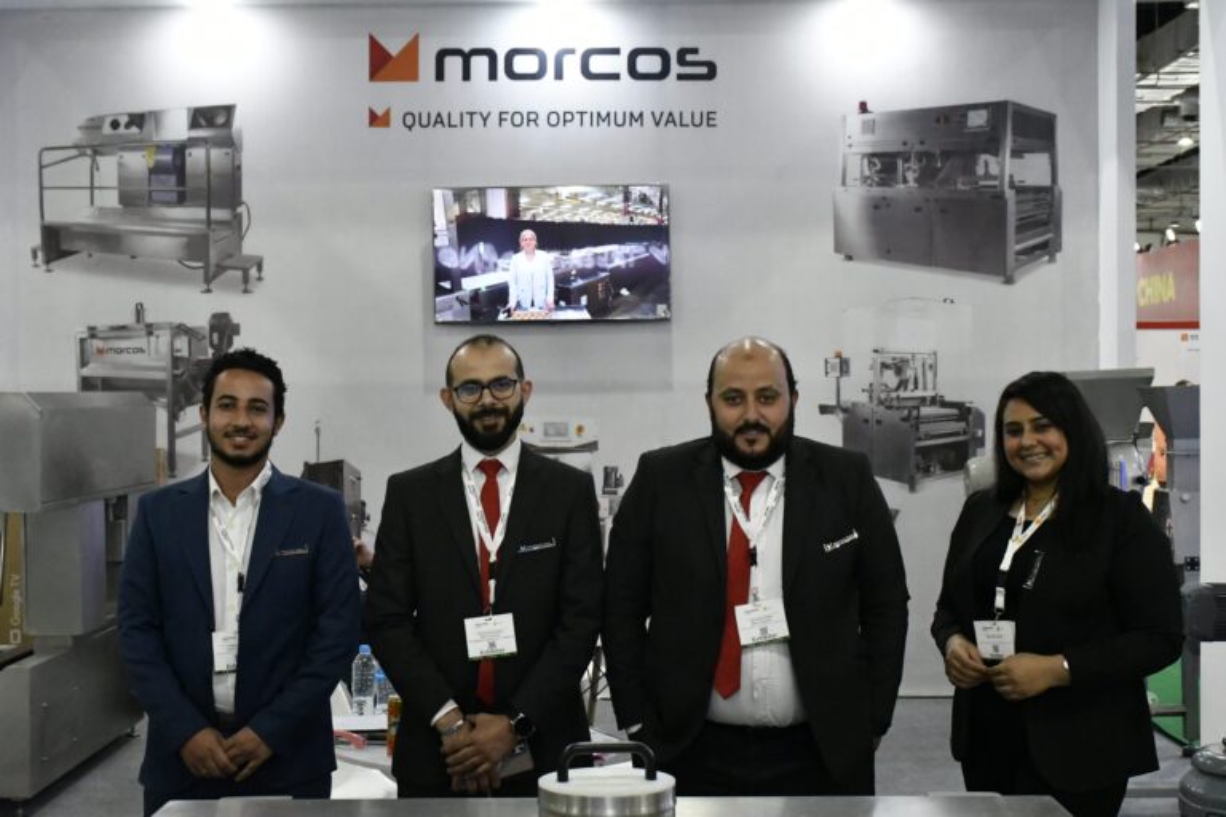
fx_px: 1771
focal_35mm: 52
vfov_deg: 26.0
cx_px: 613
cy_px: 408
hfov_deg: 38.2
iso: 10000
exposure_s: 1/500
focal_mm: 35
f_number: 8
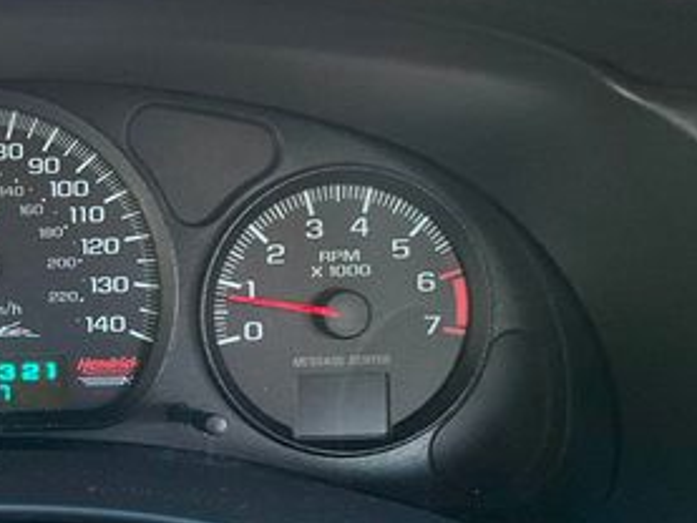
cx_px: -58
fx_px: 1350
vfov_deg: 21.7
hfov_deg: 26.8
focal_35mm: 67
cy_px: 407
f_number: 1.8
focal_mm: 3
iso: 125
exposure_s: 1/60
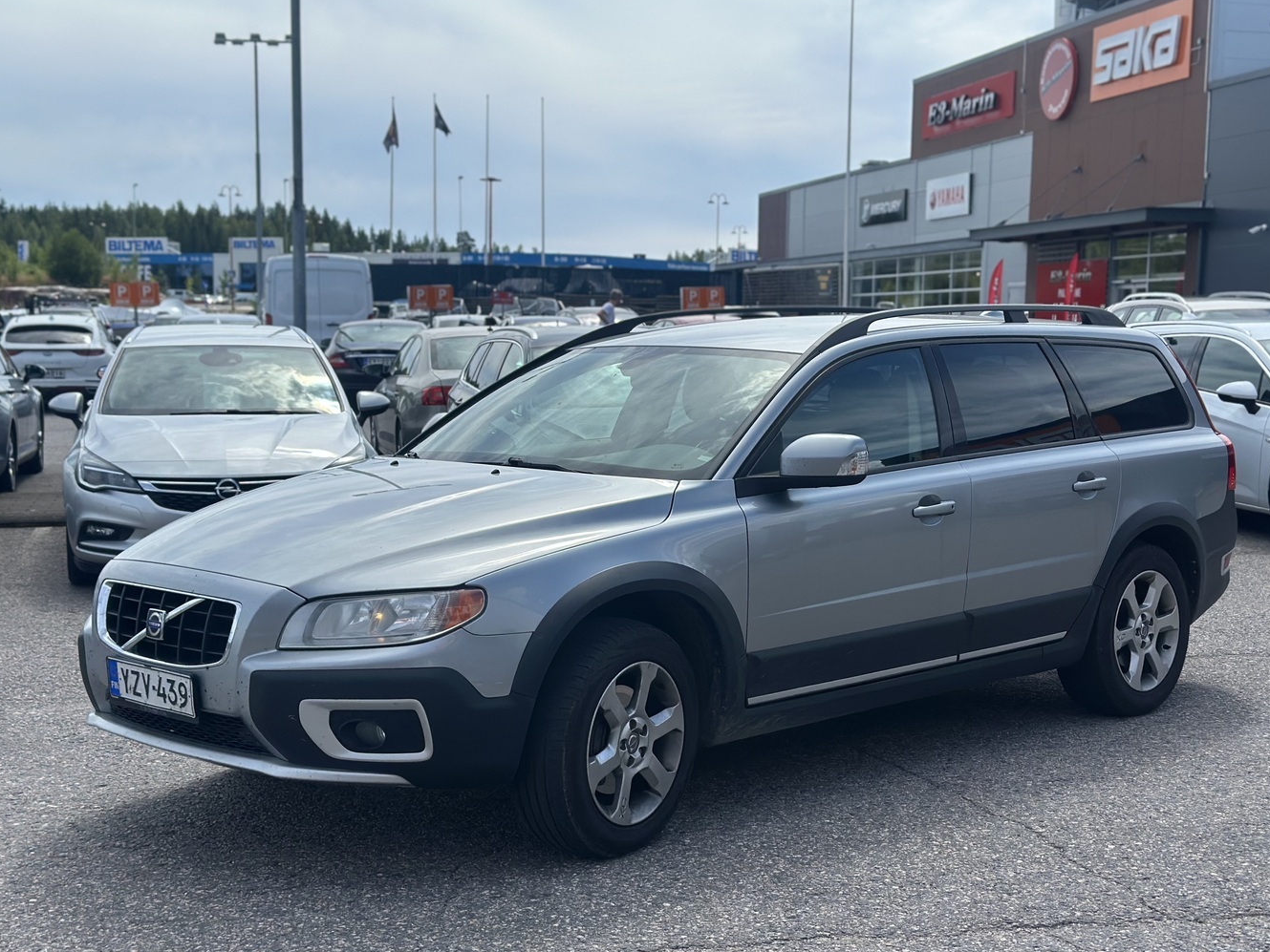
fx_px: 1908
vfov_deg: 28.0
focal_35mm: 52
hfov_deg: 36.8
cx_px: 663
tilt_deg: -4.8
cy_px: 513
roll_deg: -1.0
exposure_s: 1/6211
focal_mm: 6.86
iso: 80
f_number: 1.78
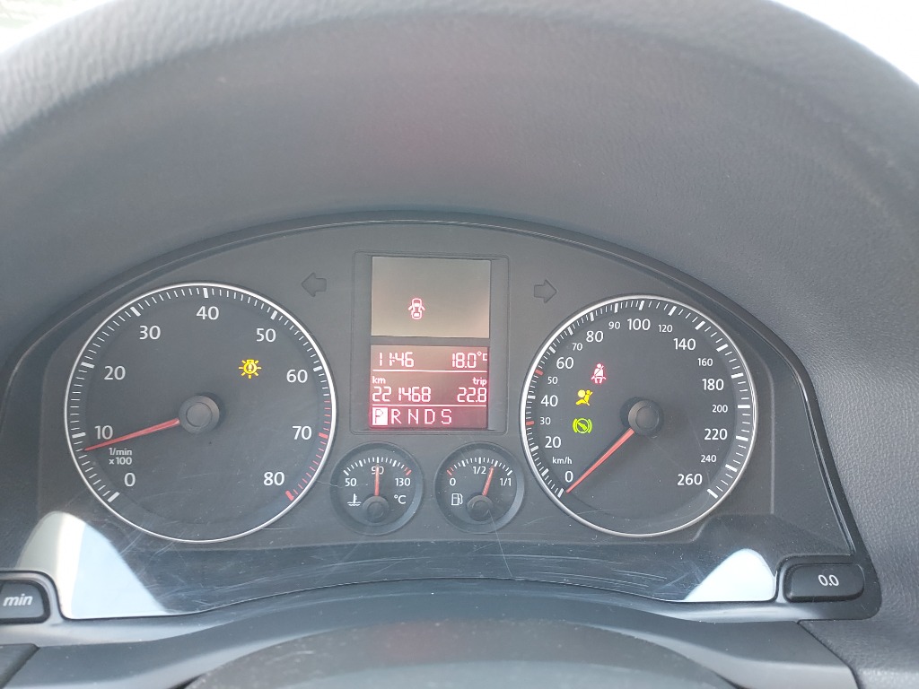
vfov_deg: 56.8
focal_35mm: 24
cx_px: 460
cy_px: 344
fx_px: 637
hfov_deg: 71.6
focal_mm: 4.6
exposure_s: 1/60
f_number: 1.8
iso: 400
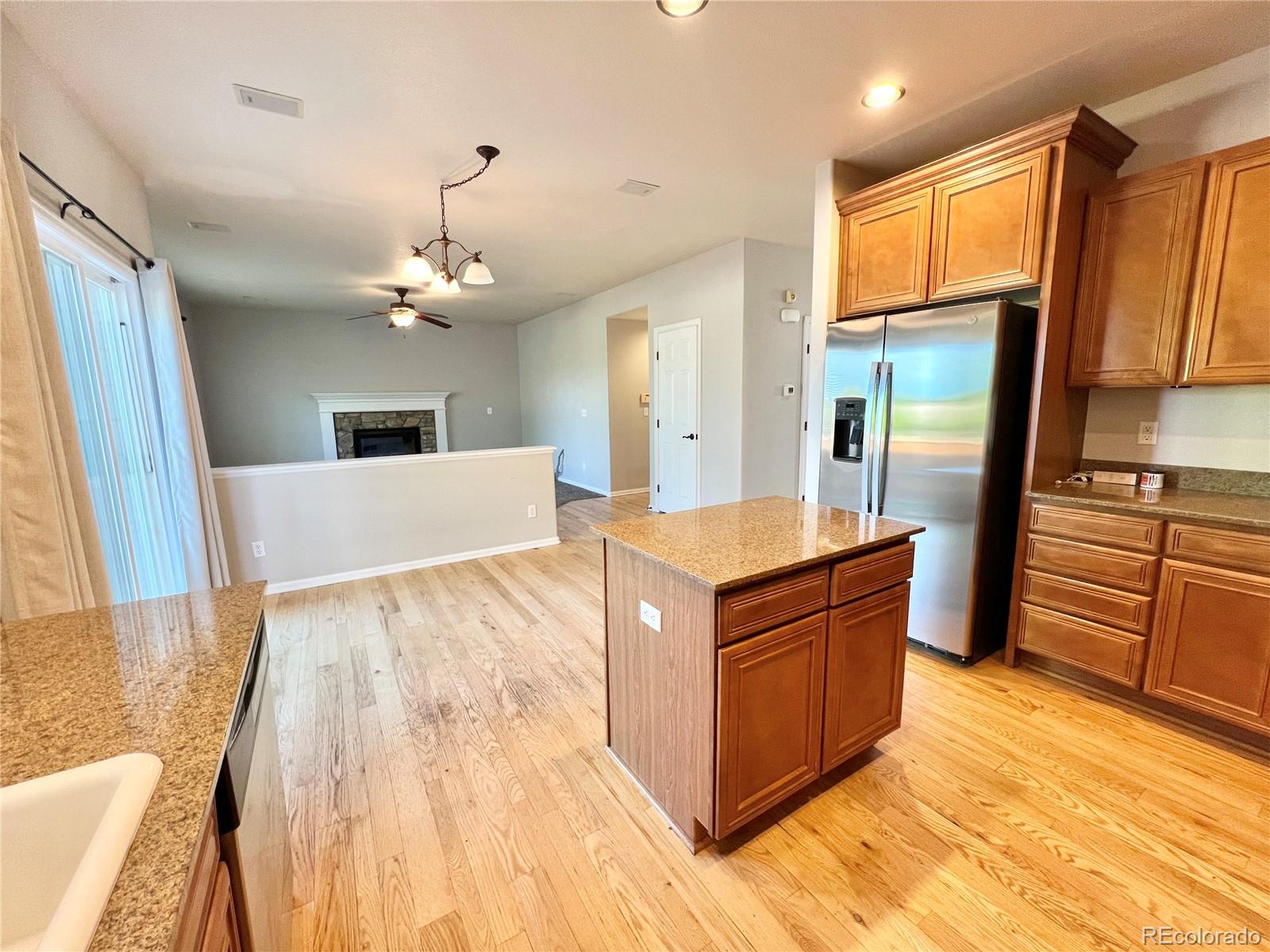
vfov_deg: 89.9
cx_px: 635
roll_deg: +1.8
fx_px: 477
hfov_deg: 106.2
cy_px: 476
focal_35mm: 13
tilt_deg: -8.7
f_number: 1.8
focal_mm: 1.57
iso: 125
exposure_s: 1/60
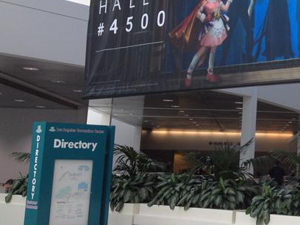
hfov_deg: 21.9
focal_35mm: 84
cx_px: 338
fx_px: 728
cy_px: 31
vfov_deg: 17.4
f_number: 2.4
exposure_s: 1/60
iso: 50
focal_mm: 4.28
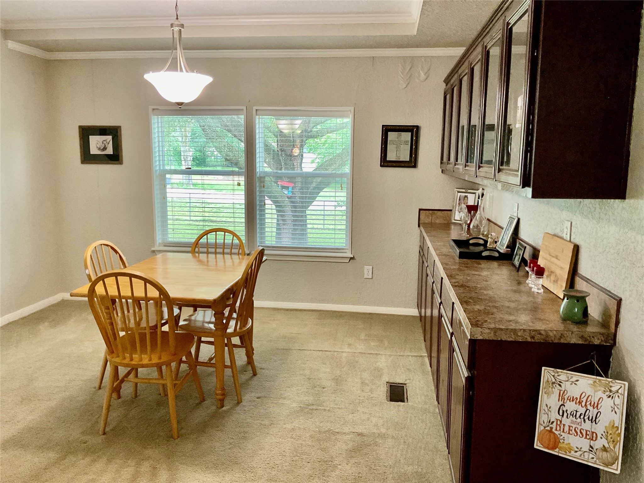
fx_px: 540
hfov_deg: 61.7
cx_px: 322
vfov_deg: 48.2
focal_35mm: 29
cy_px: 242
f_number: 1.8
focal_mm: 3
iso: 160
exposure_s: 1/60
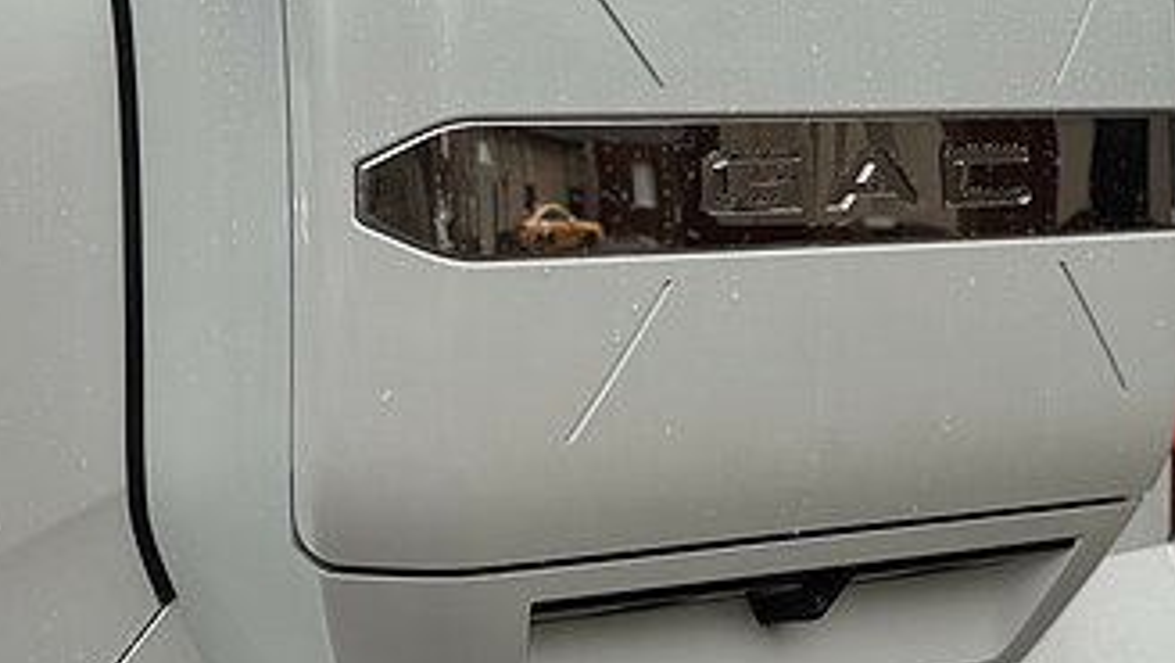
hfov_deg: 15.2
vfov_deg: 8.7
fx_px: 4365
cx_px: 208
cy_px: 290
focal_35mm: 140
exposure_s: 1/99
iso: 50
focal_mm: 9
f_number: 2.8
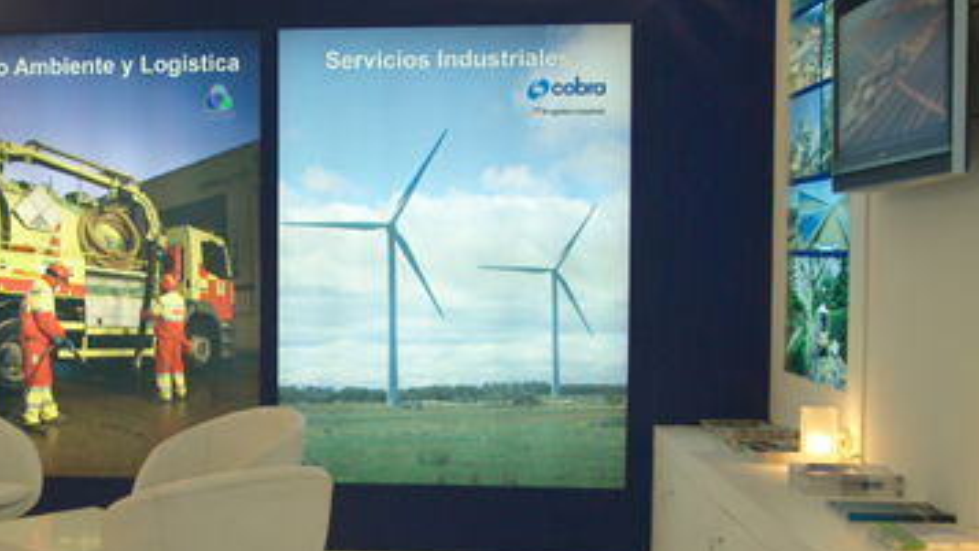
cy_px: 304
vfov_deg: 23.5
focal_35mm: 51
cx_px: 269
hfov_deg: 39.7
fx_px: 1324
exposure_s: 1/20
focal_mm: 29
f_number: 5.6
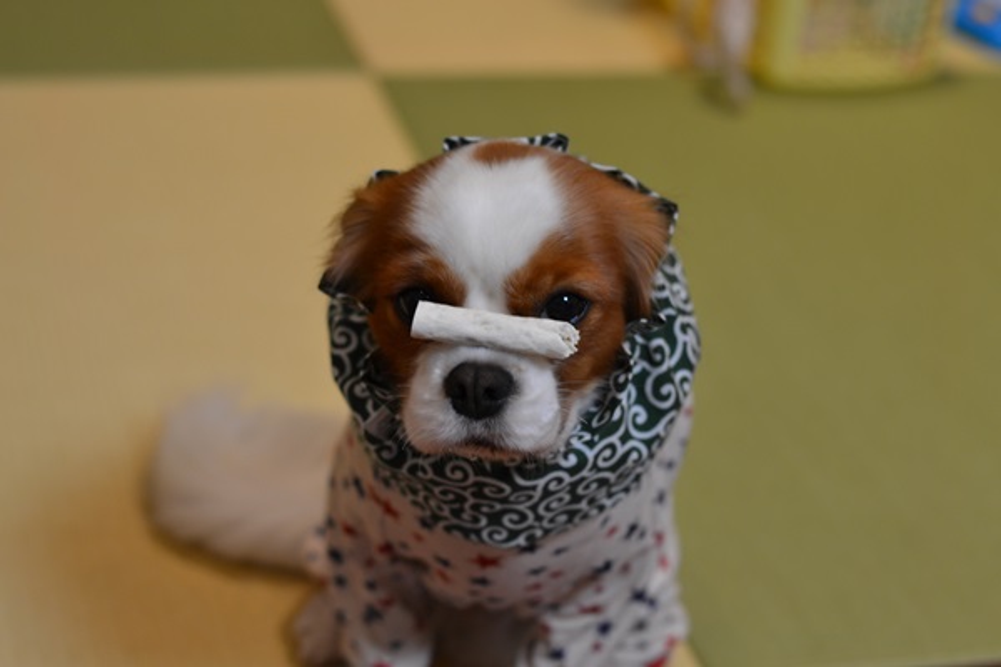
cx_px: 500
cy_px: 334
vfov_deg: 18.2
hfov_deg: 27.0
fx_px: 2085
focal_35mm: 75
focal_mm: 50
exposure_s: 1/60
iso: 400
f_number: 3.2
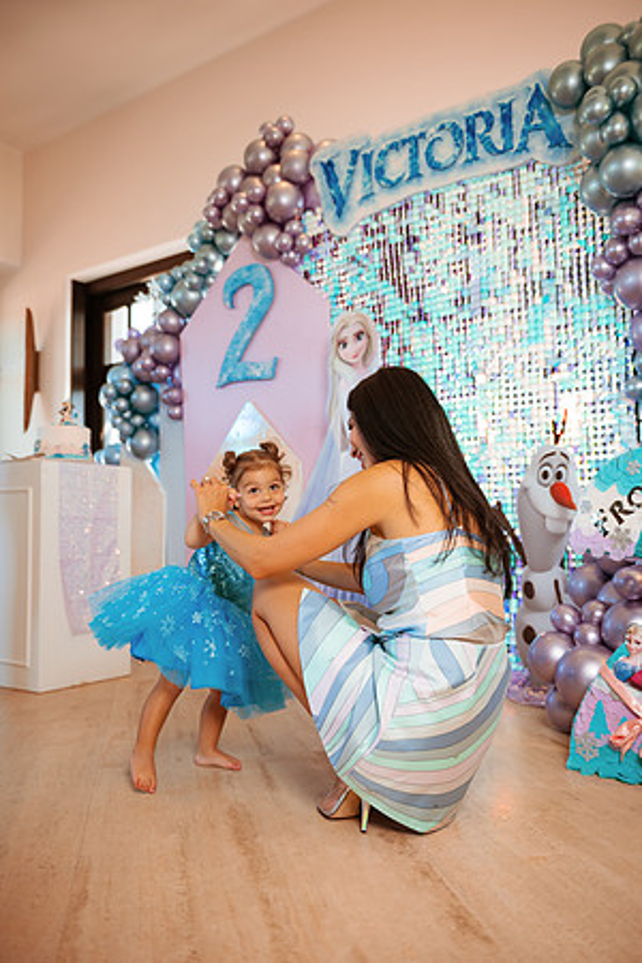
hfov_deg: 45.0
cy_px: 482
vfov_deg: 63.7
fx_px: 776
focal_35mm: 29
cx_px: 321
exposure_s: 1/400
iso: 800
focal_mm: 29
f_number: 2.8
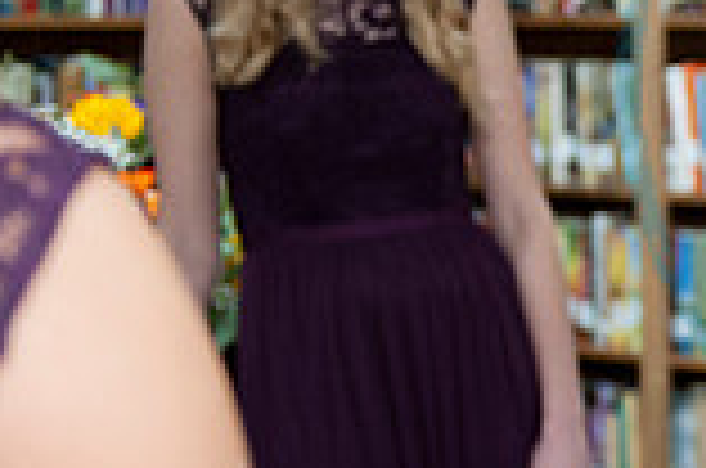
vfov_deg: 9.2
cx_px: 1084
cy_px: 252
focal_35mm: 148
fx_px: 2897
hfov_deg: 13.1
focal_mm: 40
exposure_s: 1/125
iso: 1250
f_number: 2.8
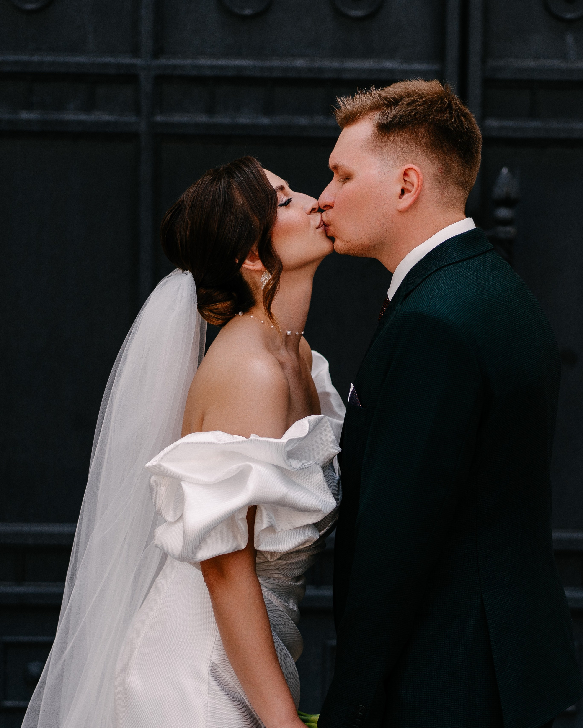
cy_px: 409
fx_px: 2006
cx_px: 388
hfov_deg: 16.5
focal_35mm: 93
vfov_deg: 20.6
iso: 250
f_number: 2.5
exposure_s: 1/2000
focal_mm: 55
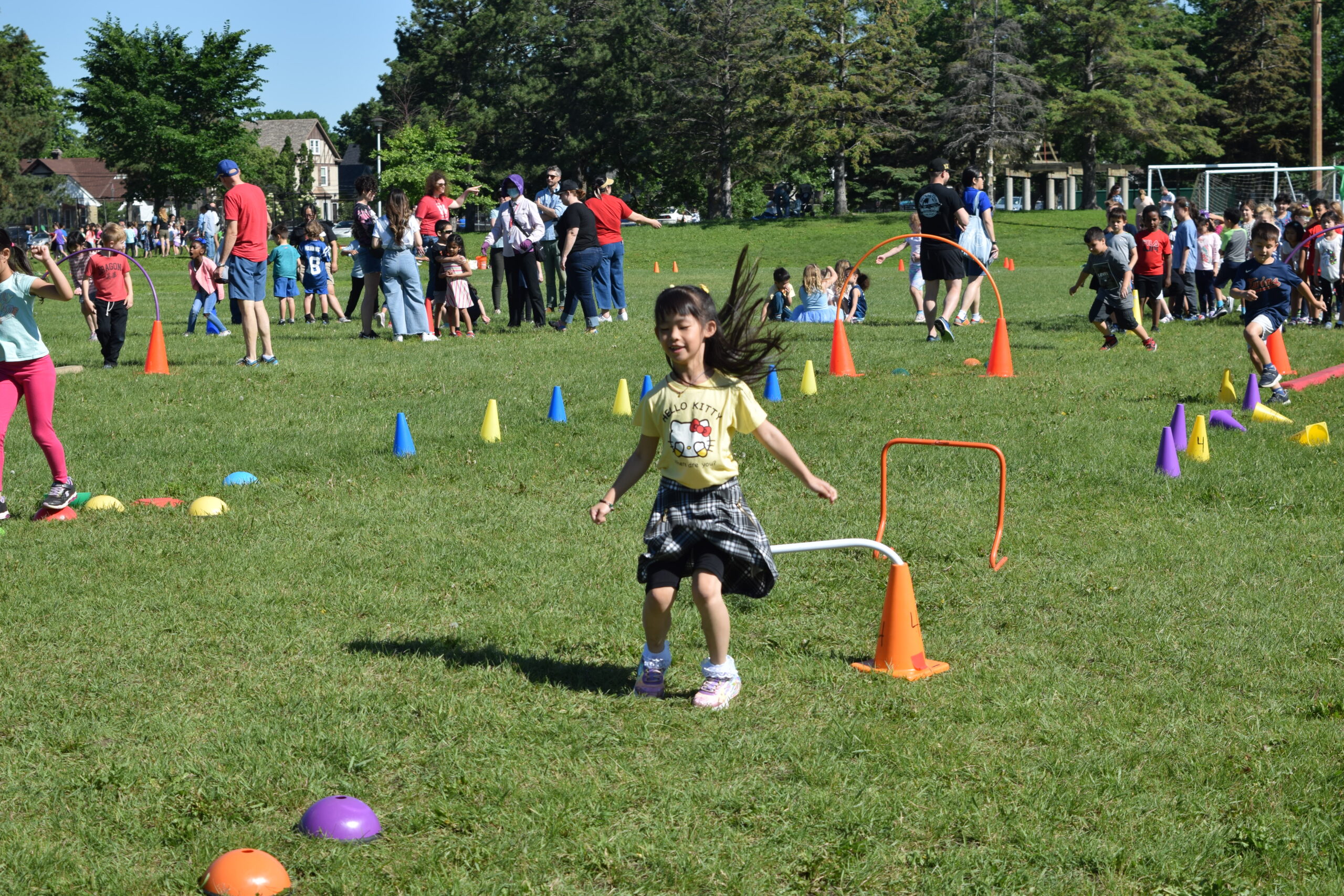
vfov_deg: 18.2
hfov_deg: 27.0
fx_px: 2800
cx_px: 672
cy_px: 448
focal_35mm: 75
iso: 100
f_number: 7.1
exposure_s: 1/400
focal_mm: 50
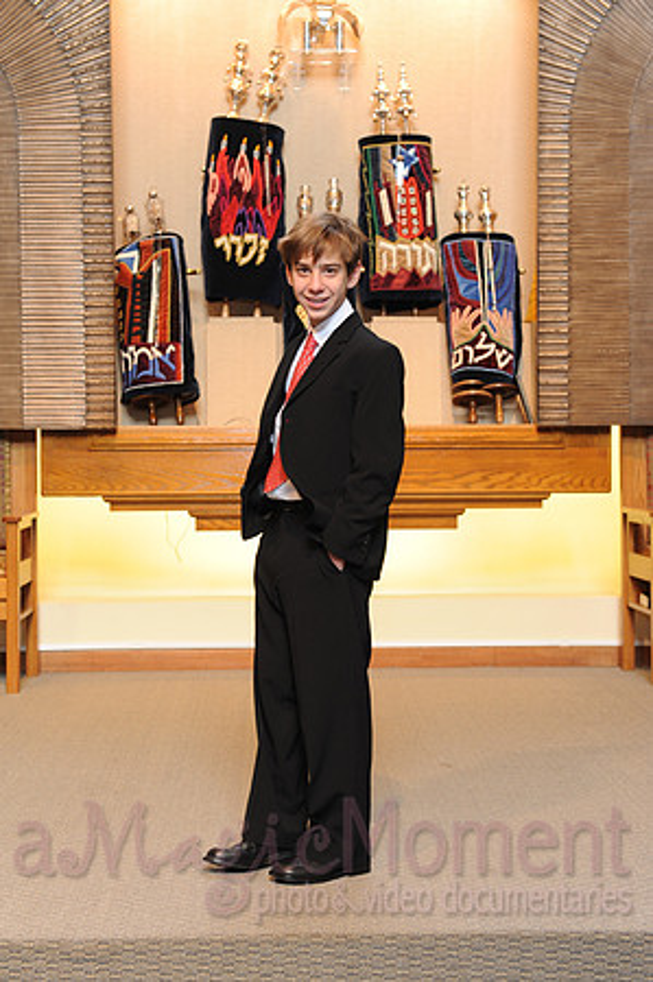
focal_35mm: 70
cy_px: 491
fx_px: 1909
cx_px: 326
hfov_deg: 19.4
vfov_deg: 28.9
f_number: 5
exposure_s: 1/30
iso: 500
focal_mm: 70
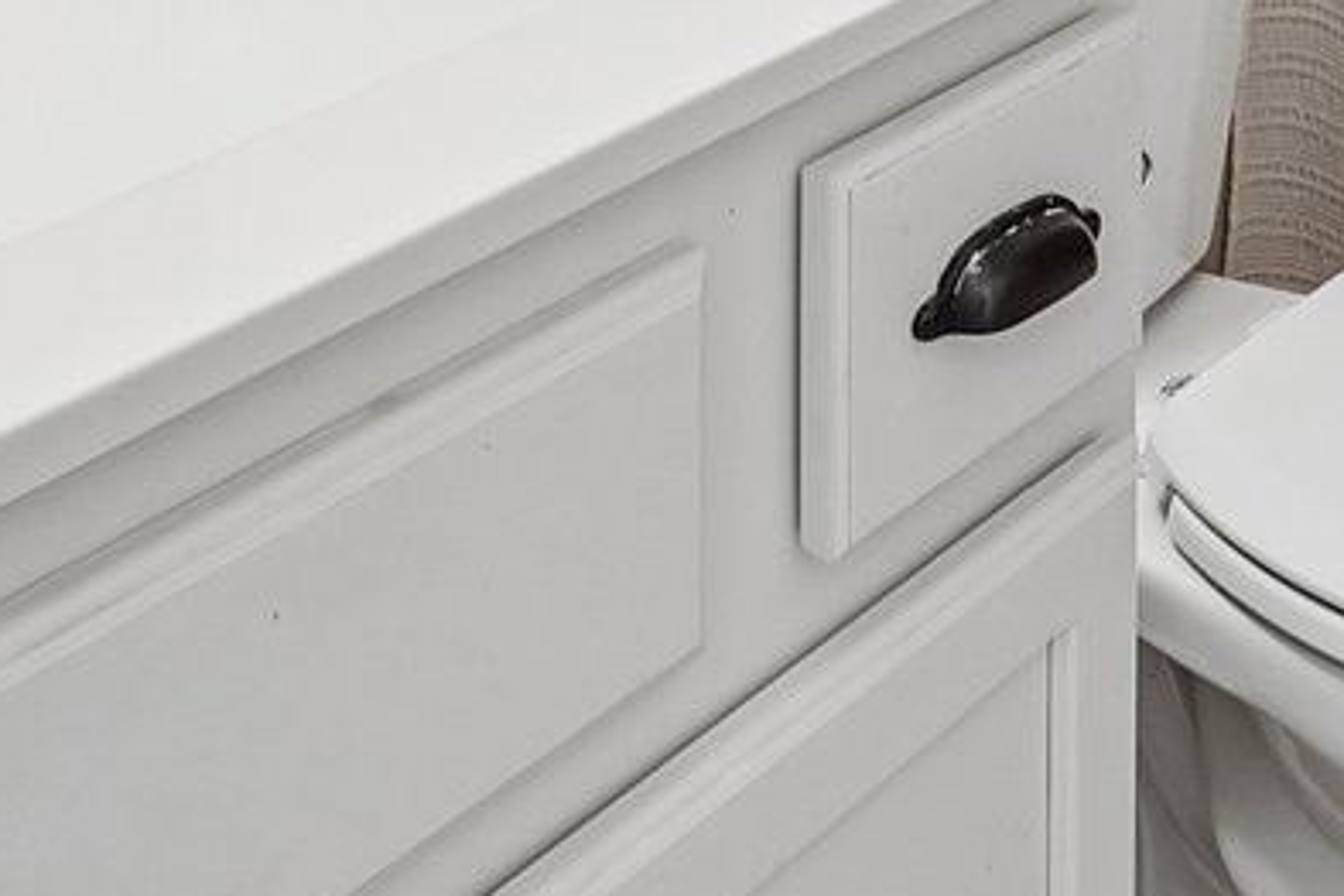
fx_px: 2725
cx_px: 1101
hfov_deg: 27.1
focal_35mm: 73
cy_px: -1069
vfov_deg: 14.4
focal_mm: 14
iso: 500
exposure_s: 1/6
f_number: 8
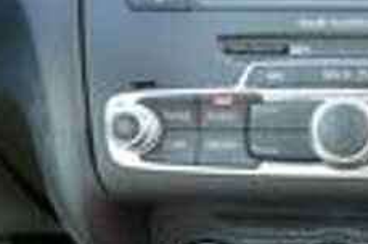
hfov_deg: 30.6
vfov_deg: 21.4
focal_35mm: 63
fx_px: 643
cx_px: 325
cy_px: 176
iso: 1600
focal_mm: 10.85
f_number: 3
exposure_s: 1/80
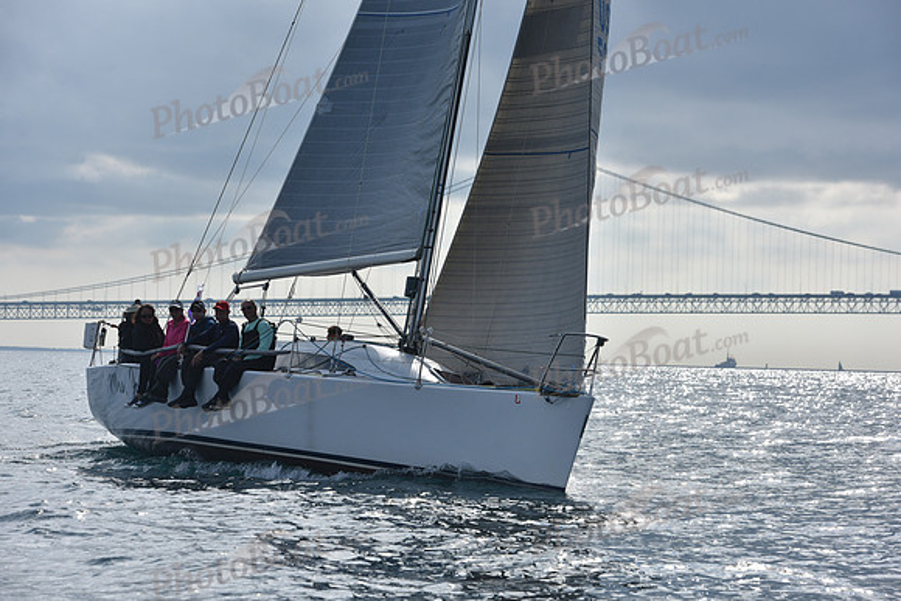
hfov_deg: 16.4
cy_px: 300
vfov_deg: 11.0
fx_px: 3129
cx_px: 450
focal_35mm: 125
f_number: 8
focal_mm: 125
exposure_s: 1/1600
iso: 250
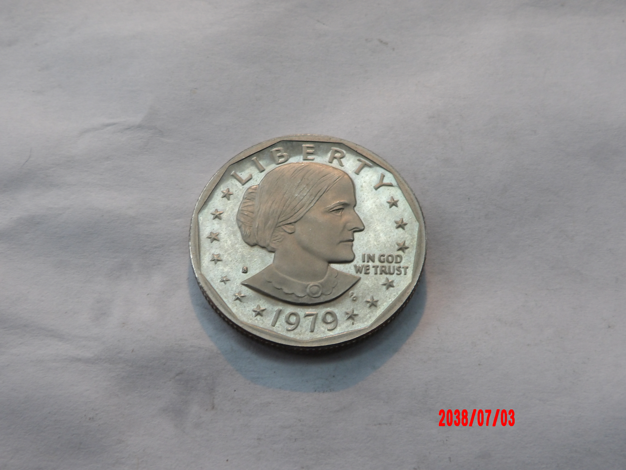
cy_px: 235
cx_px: 313
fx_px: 760
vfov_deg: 34.3
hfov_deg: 44.8
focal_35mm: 42
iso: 190
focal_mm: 7.6
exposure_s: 1/30
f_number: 4.9
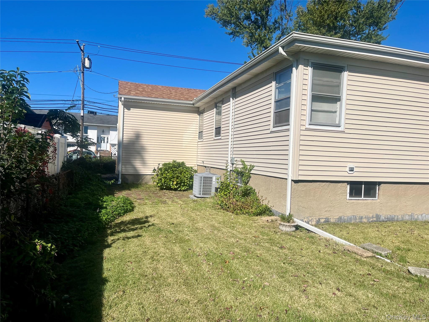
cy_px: 161
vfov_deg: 53.1
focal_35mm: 26
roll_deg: -2.2
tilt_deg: -0.7
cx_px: 214
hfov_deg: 67.3
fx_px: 322
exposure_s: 1/6897
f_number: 1.6
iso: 50
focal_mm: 5.1
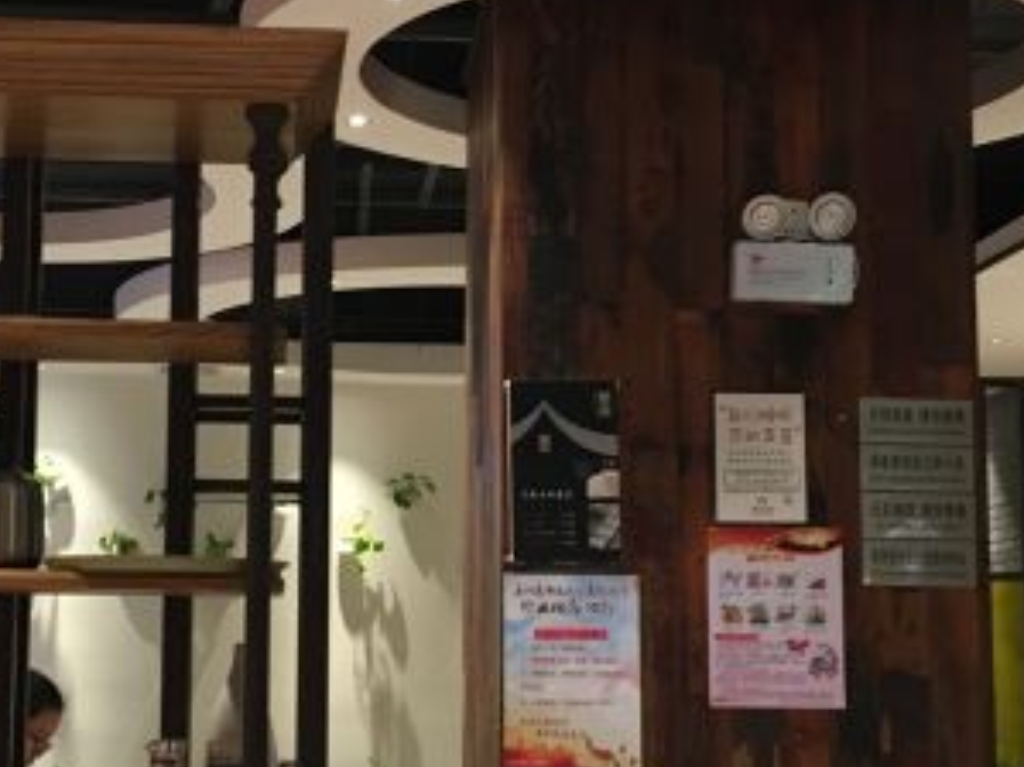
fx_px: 2011
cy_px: 423
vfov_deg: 21.6
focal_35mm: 68
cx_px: 329
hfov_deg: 28.4
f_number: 2.2
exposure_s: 1/20
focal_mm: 4.15
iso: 200
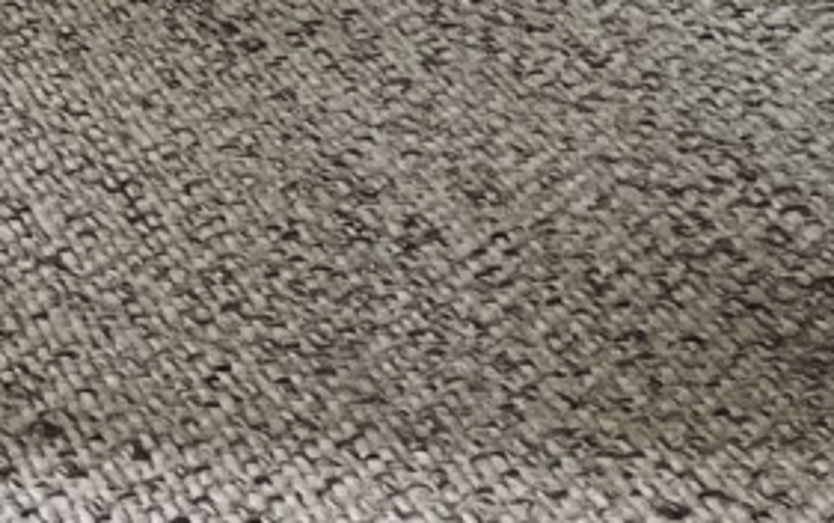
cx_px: -1267
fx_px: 3571
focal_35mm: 157
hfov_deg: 10.9
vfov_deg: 7.4
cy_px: -1070
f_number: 1.6
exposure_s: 1/85
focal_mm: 4.2
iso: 125
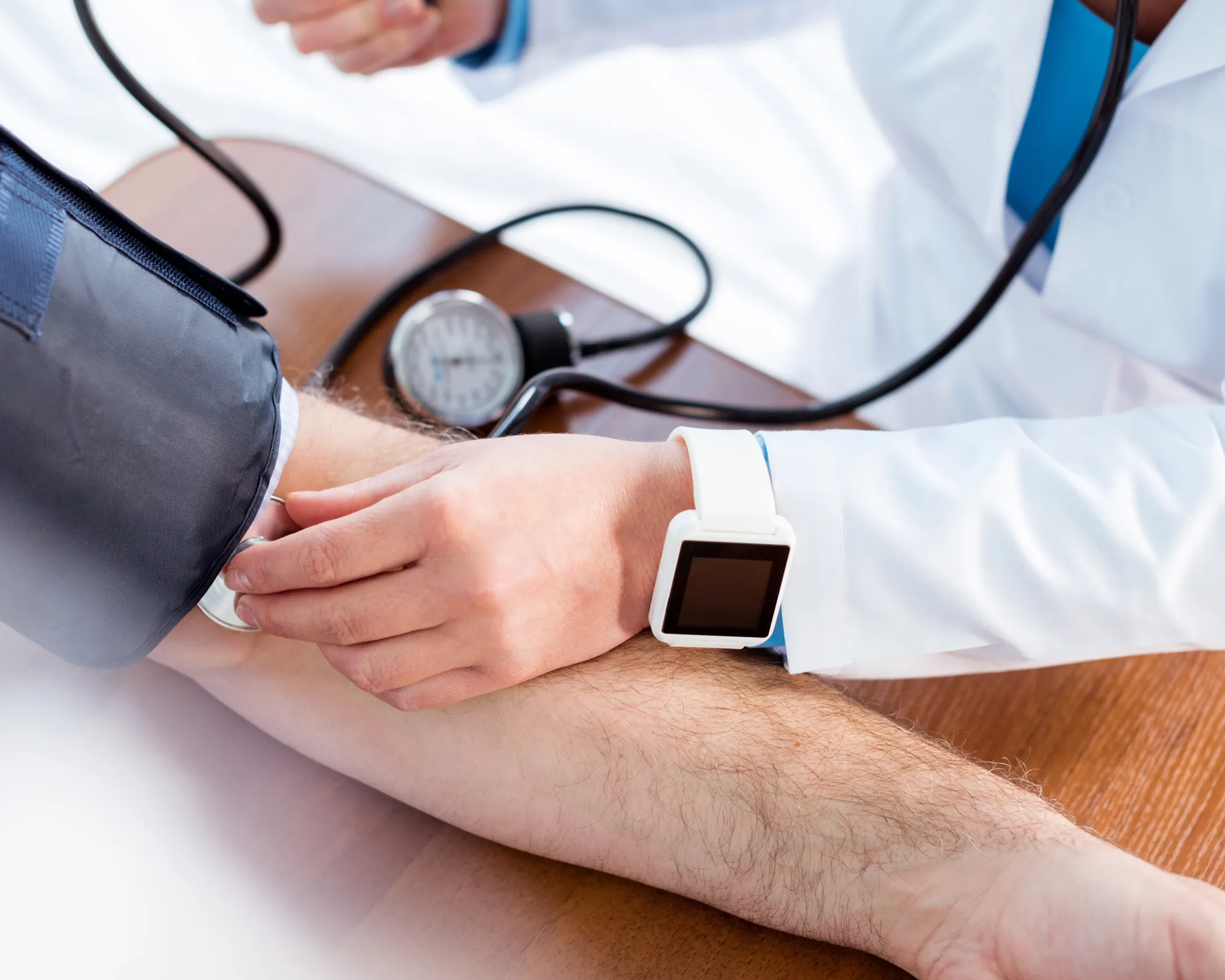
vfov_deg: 26.7
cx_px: 567
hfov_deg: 33.0
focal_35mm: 57
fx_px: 2067
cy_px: 487
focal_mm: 50
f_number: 2.8
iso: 400
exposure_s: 1/100
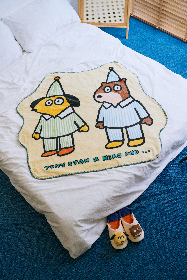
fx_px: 288
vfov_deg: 51.9
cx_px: 94
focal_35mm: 37
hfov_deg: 35.9
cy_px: 140
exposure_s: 1/160
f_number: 4
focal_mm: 37
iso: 640
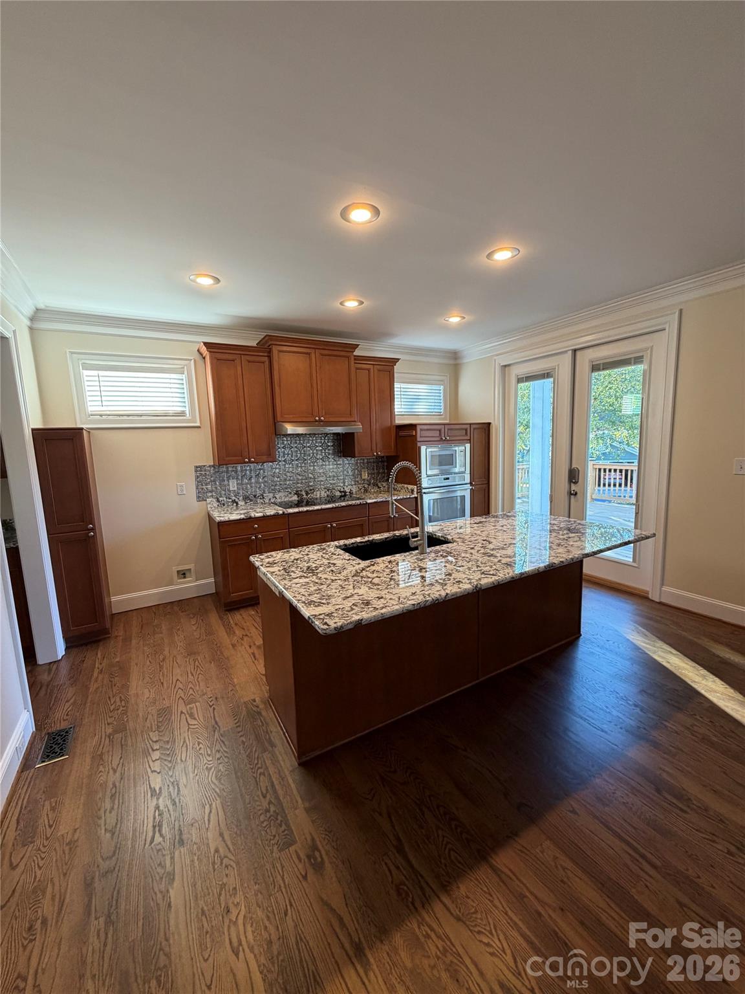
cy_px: 497
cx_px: 372
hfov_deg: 85.7
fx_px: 402
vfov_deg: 102.1
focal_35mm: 14
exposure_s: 1/60
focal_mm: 2.22
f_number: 2.2
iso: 160
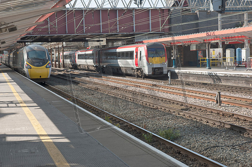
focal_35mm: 69
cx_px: 126
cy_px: 84
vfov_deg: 19.6
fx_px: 482
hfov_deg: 29.3
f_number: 7.1
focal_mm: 46
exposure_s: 1/200
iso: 200
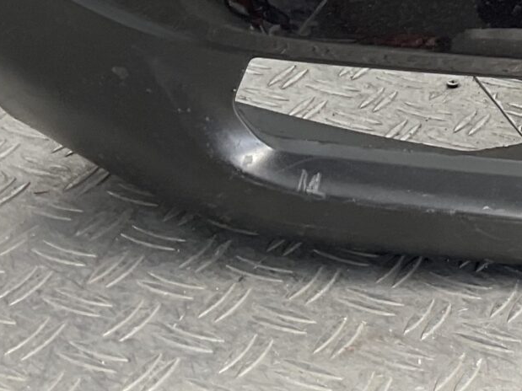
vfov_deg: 11.7
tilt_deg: -17.6
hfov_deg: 15.8
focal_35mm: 120
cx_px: 624
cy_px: -243
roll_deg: -5.3
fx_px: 1809
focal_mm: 3
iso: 16
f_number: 1.8
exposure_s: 1/130
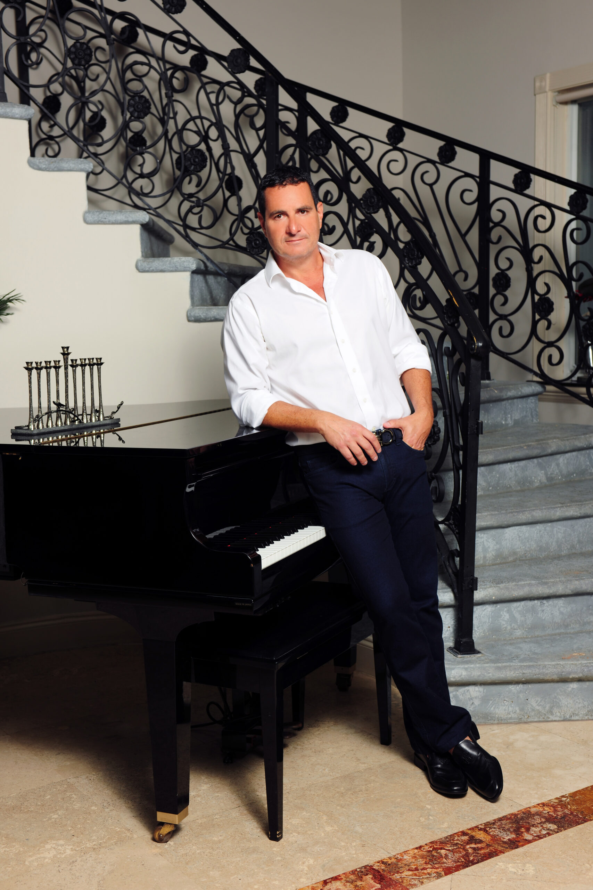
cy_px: 445
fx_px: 1186
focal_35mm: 48
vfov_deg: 41.1
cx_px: 296
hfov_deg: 28.1
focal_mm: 48
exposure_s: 1/80
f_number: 7.1
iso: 100
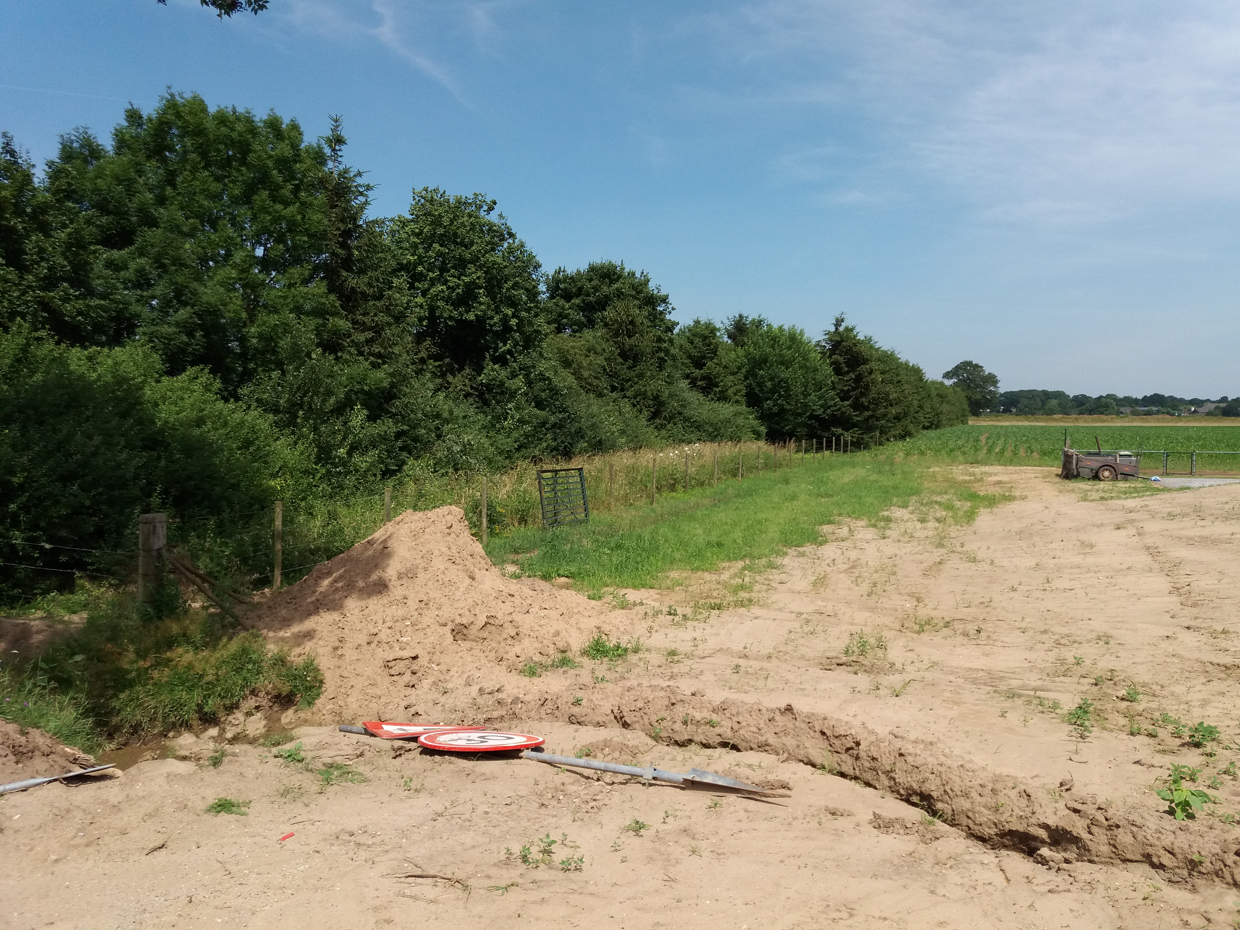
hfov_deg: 63.4
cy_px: 465
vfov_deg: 49.7
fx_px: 1003
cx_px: 620
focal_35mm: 28
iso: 64
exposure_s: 1/1801
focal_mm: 3.7
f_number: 1.9
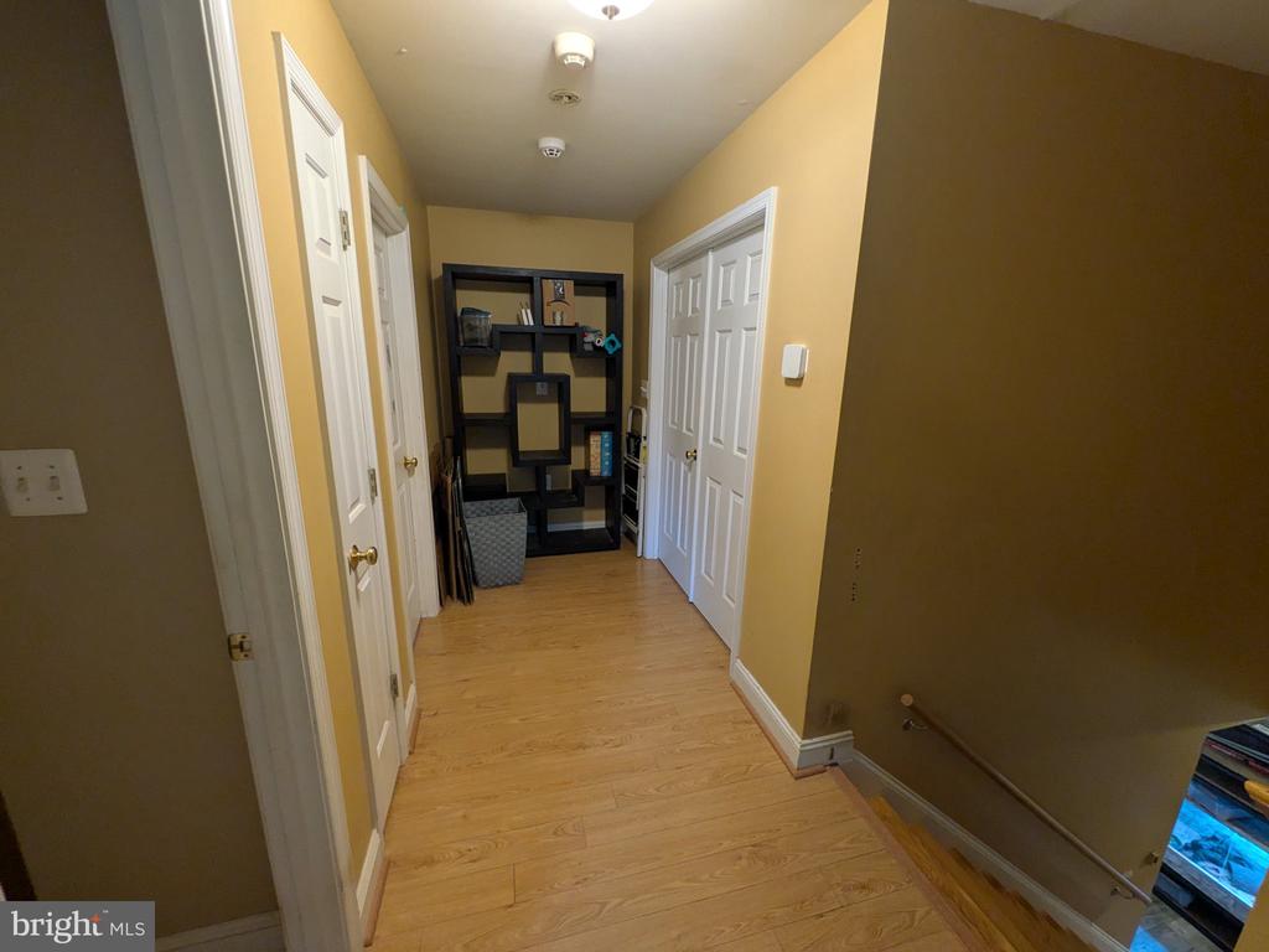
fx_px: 513
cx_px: 634
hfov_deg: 102.1
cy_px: 476
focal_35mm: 14
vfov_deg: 85.7
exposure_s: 1/60
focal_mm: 1.83
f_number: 2.2
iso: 318
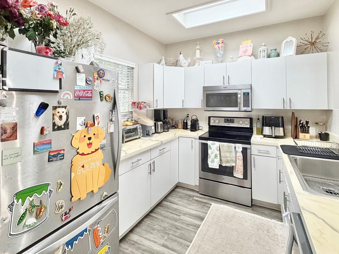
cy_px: 99
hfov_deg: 87.7
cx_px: 173
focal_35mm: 18
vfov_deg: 70.7
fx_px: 176
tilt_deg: +0.6
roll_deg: +0.7
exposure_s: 1/120
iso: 250
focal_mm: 2.22
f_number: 2.2
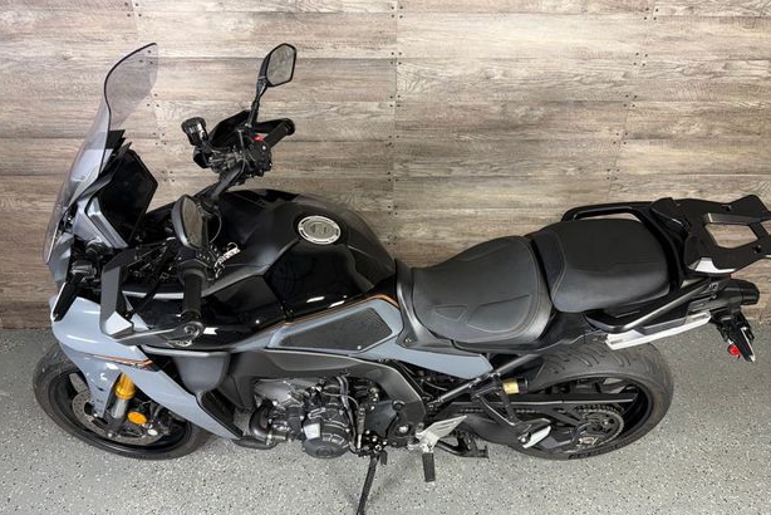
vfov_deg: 49.5
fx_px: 557
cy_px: 283
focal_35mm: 26
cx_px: 387
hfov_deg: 69.4
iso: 80
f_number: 1.78
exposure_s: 1/18
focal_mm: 6.76
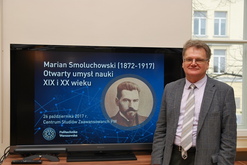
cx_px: 124
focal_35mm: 52
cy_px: 82
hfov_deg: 37.8
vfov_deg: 25.8
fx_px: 361
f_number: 4
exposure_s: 1/60
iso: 200
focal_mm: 35
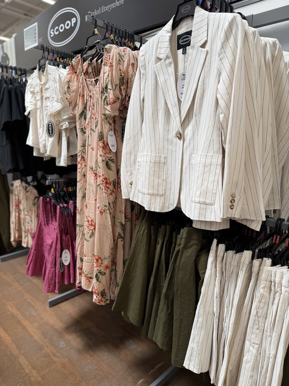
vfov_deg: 71.6
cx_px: 144
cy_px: 193
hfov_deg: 56.8
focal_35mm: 24
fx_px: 267
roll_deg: -1.6
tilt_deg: -10.4
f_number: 1.78
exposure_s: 1/168
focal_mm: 6.76
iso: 64
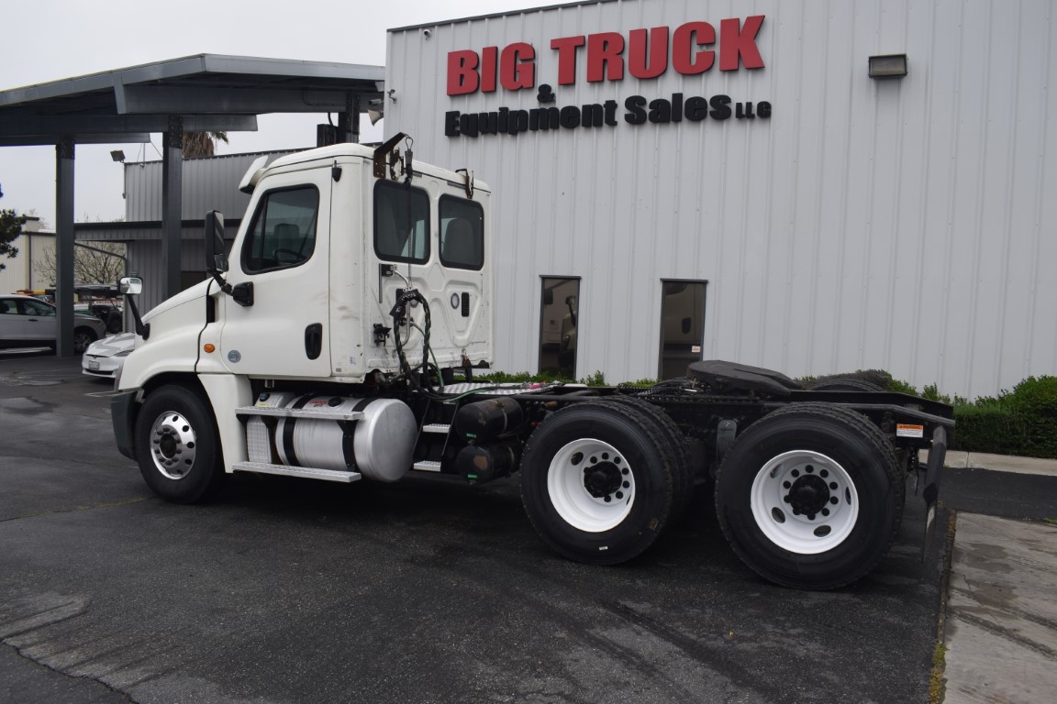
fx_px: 793
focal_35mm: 27
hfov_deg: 67.4
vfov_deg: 47.9
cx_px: 528
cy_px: 352
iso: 200
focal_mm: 18
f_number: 8
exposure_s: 1/250
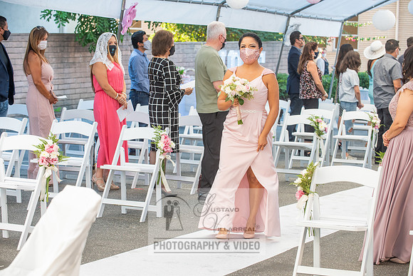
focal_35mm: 102
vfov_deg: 13.4
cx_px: 206
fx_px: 1170
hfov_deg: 20.0
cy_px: 138
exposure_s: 1/125
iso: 640
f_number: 5.6
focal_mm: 102
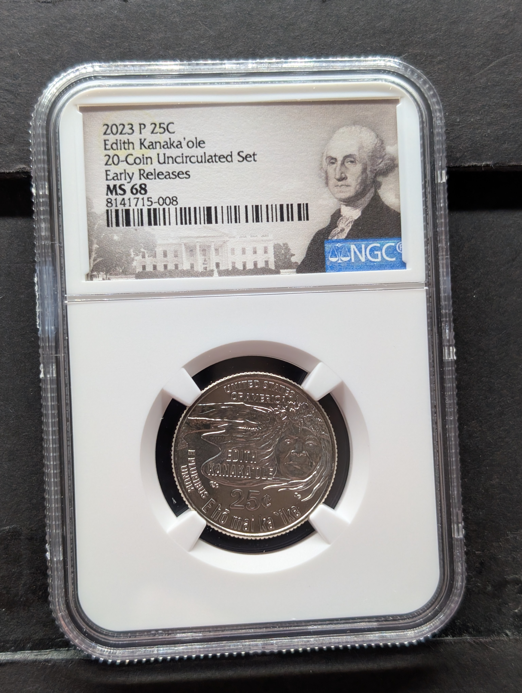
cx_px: 261
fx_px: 983
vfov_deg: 38.9
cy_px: 346
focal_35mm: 49
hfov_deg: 29.7
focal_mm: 6.9
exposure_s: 1/140
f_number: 1.68
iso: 177
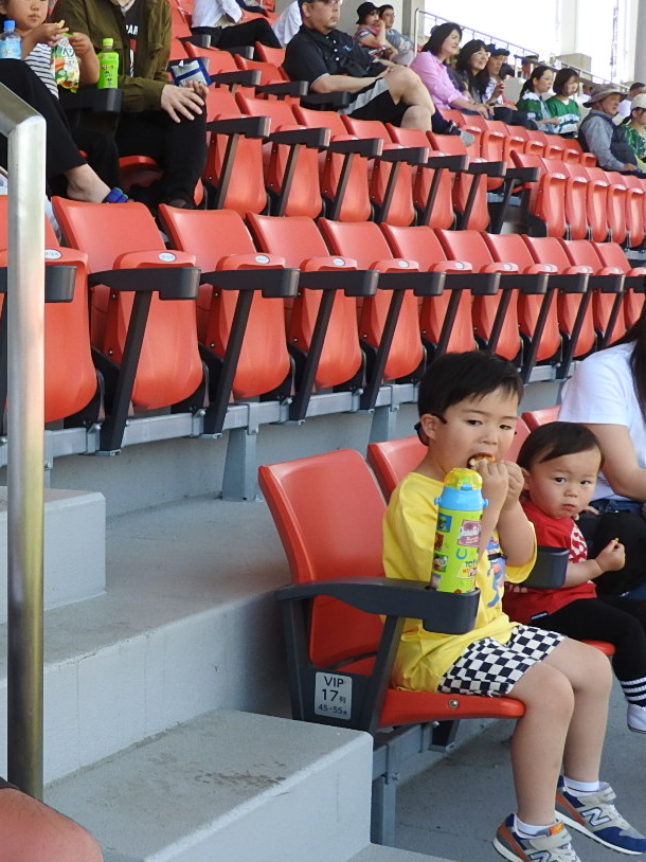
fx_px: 1469
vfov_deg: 32.6
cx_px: -193
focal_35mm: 59
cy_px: 533
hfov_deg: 22.3
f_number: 3.5
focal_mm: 5.4
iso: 100
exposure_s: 1/160
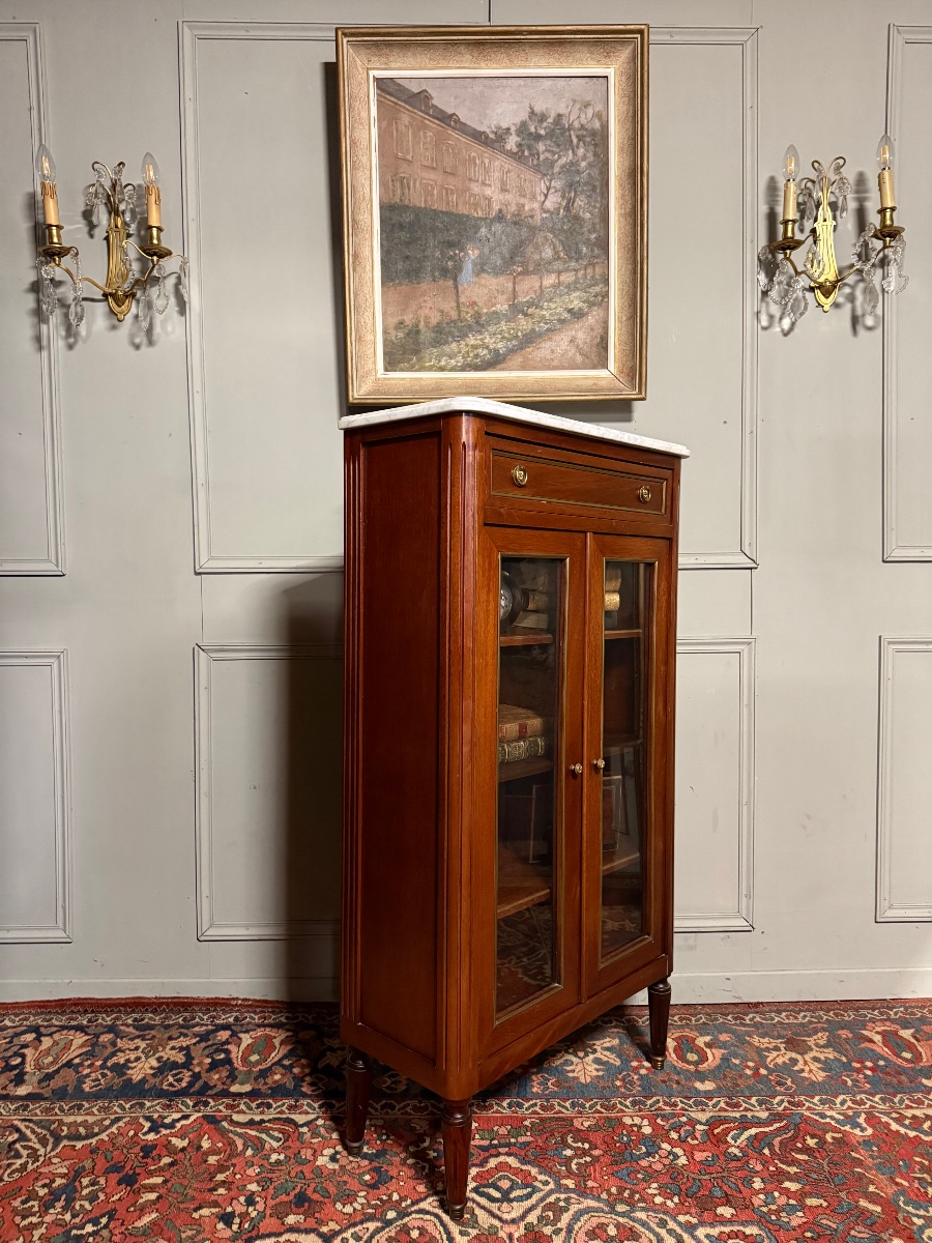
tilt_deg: -2.9
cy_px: 622
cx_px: 466
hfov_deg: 56.8
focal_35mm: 24
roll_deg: -0.1
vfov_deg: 71.6
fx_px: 862
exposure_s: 1/40
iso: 1000
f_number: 1.78
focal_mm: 6.76
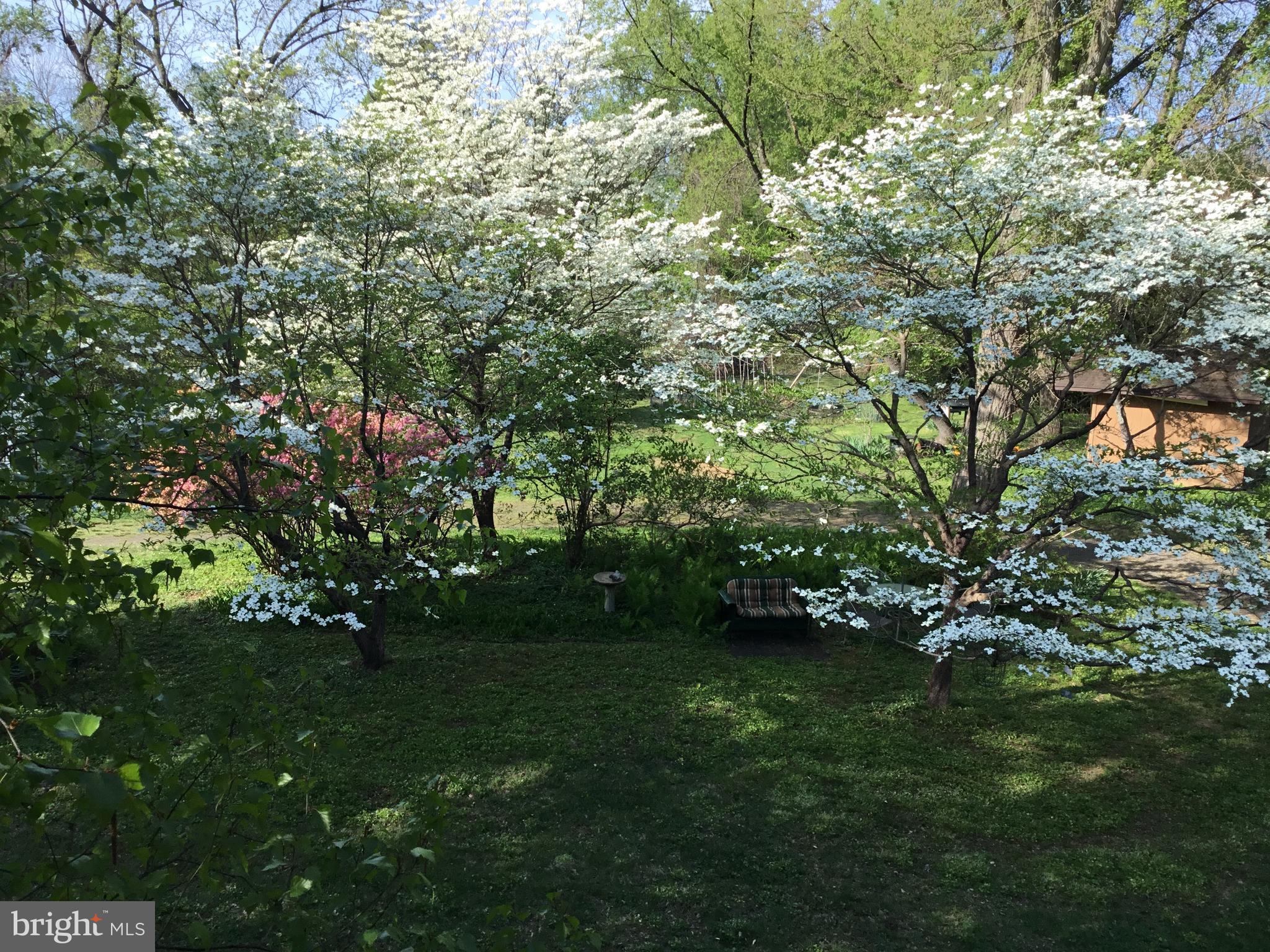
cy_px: 476
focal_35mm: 31
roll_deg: -1.2
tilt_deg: -7.8
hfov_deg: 58.4
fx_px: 1137
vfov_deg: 45.4
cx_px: 635
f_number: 2.4
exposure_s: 1/515
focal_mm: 3.3
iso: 25
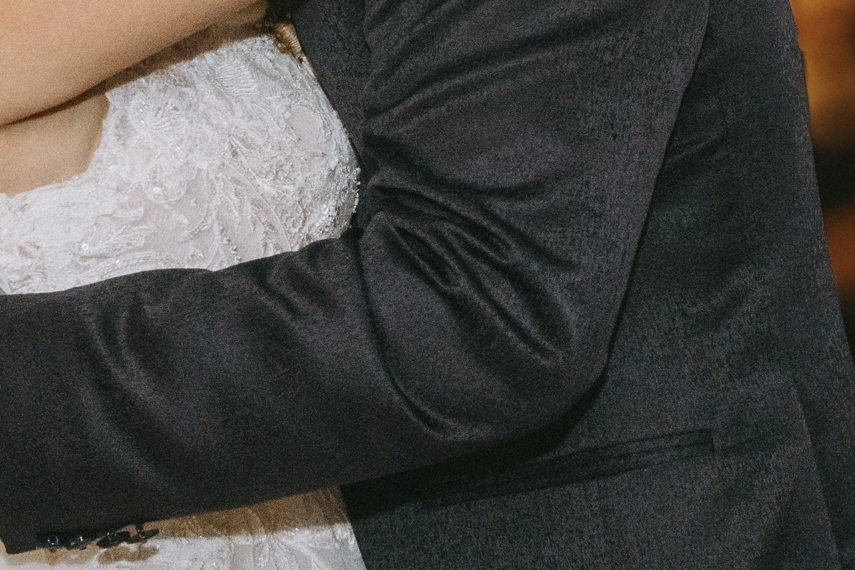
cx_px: 130
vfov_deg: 8.0
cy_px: -183
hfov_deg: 12.0
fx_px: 4038
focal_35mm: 170
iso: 4000
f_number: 4.5
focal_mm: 49
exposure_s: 1/80
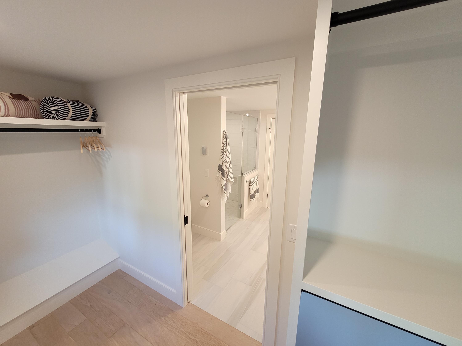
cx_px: 231
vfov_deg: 89.9
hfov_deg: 106.2
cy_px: 173
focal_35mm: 13
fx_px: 174
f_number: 2.2
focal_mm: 1.74
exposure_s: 1/60
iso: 160
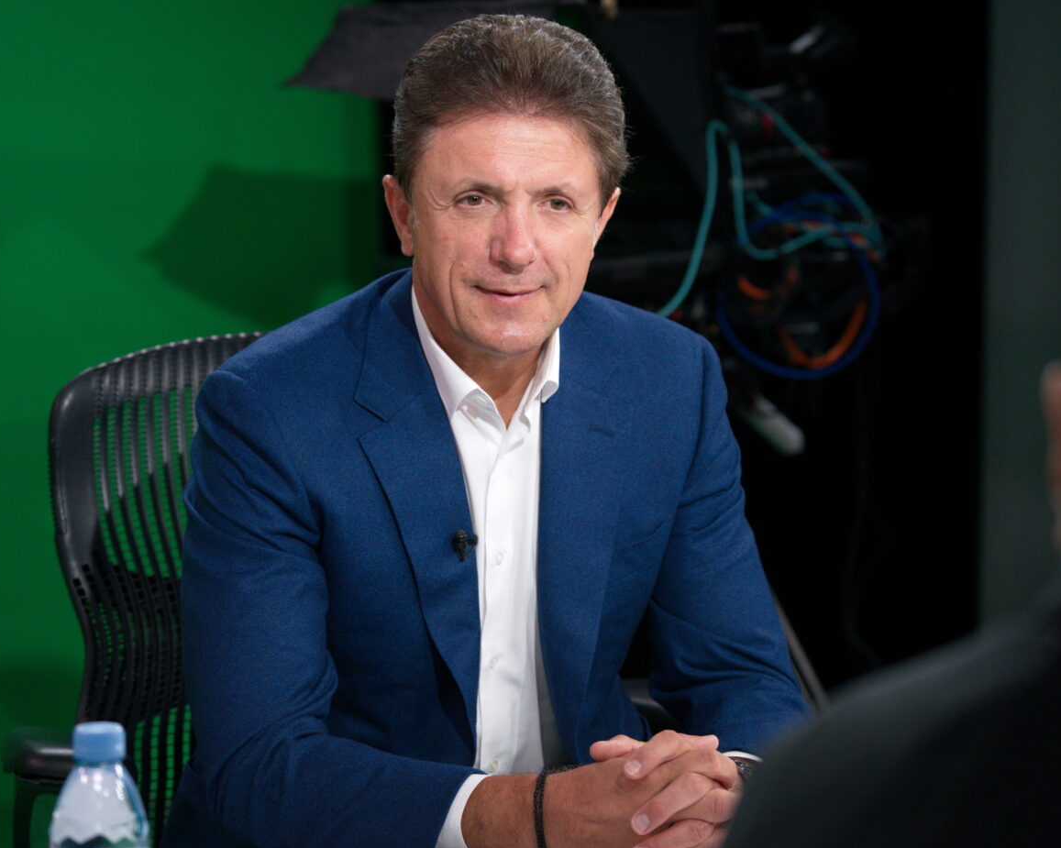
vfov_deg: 13.2
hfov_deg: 16.4
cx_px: 540
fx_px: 3673
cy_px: 427
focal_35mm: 117
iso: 2000
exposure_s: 1/320
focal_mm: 103
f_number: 4.5
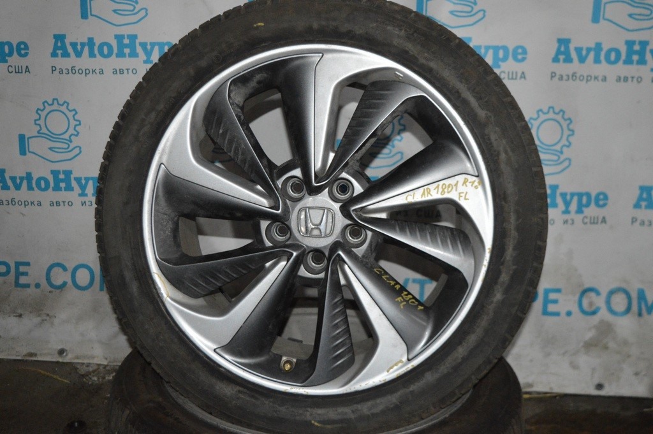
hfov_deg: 43.6
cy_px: 217
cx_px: 326
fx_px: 816
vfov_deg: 29.8
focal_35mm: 45
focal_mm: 30
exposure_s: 1/60
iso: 3200
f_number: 4.2
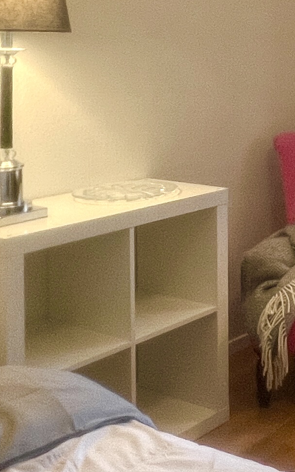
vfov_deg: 34.1
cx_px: 411
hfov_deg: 20.3
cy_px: 62
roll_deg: -0.1
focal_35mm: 57
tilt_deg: -0.4
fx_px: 734
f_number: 1.8
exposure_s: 1/100
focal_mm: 1.57
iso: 160
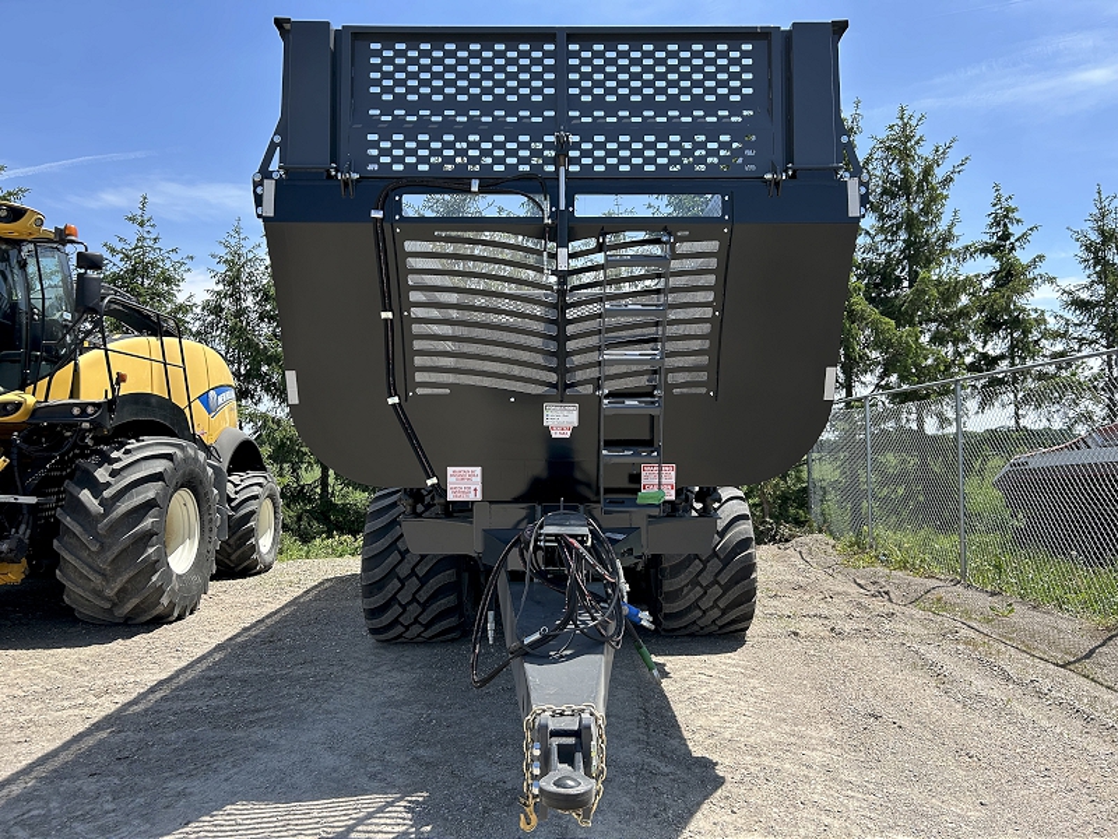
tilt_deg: +3.4
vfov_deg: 53.1
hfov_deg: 67.3
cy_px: 420
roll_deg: +1.0
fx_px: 840
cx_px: 559
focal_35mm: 26
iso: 50
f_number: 1.5
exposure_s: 1/2045
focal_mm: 5.7
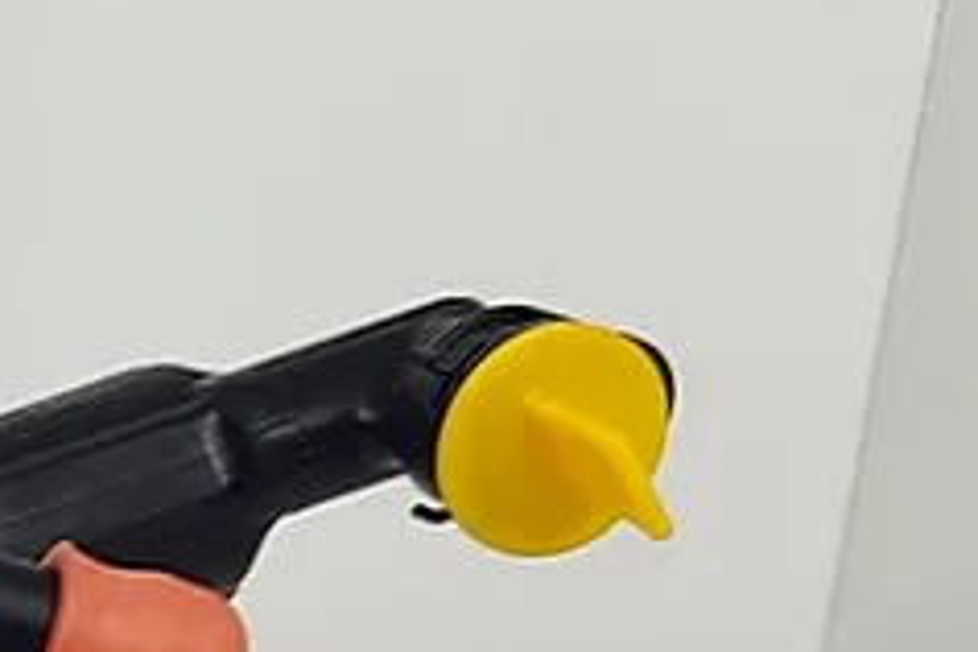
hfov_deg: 12.6
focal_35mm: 137
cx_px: -1160
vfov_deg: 9.5
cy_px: 1176
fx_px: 3722
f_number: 1.79
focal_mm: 4.74
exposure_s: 1/100
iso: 121
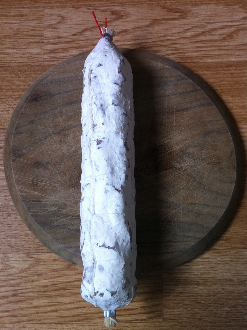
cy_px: 165
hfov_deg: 40.6
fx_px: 334
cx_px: 124
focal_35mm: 35
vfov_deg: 52.7
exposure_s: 1/30
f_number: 2.8
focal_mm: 3.85
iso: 80
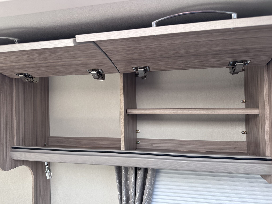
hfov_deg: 71.6
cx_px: 136
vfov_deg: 56.8
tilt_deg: +4.4
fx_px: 189
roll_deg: +1.0
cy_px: 102
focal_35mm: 24
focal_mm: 6.86
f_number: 1.78
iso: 64
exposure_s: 1/121
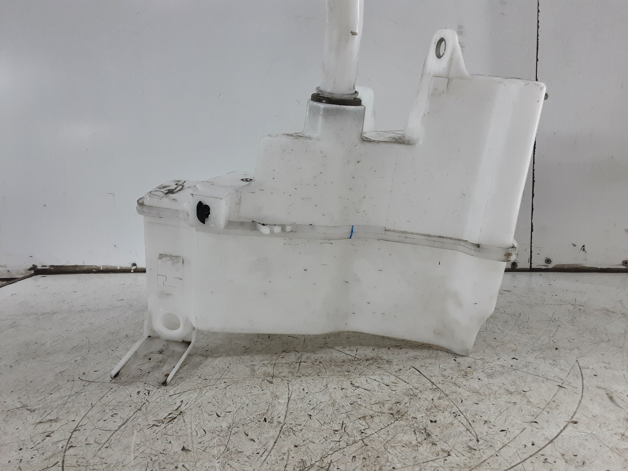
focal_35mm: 27
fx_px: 490
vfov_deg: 51.4
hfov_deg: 65.3
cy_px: 236
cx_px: 314
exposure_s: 1/50
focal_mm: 2.91
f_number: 1.9
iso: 80
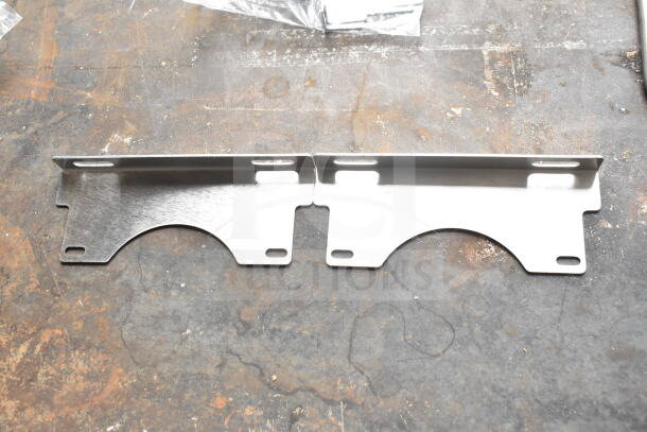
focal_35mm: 38
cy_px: 216
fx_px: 674
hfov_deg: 51.3
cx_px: 324
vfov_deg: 35.5
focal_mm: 25
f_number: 7.1
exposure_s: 1/200
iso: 1600
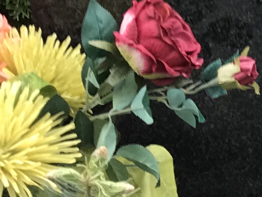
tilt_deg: -18.6
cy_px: -47
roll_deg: -3.1
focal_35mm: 180
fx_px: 1362
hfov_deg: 9.6
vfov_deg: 8.2
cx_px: 645
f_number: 1.8
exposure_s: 1/109
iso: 20
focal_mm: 3.99
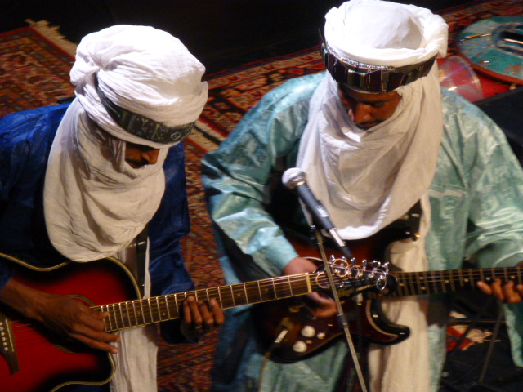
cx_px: 262
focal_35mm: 289
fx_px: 4366
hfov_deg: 6.9
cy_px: 196
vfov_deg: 5.1
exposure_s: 1/50
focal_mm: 51.5
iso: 800
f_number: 5.9
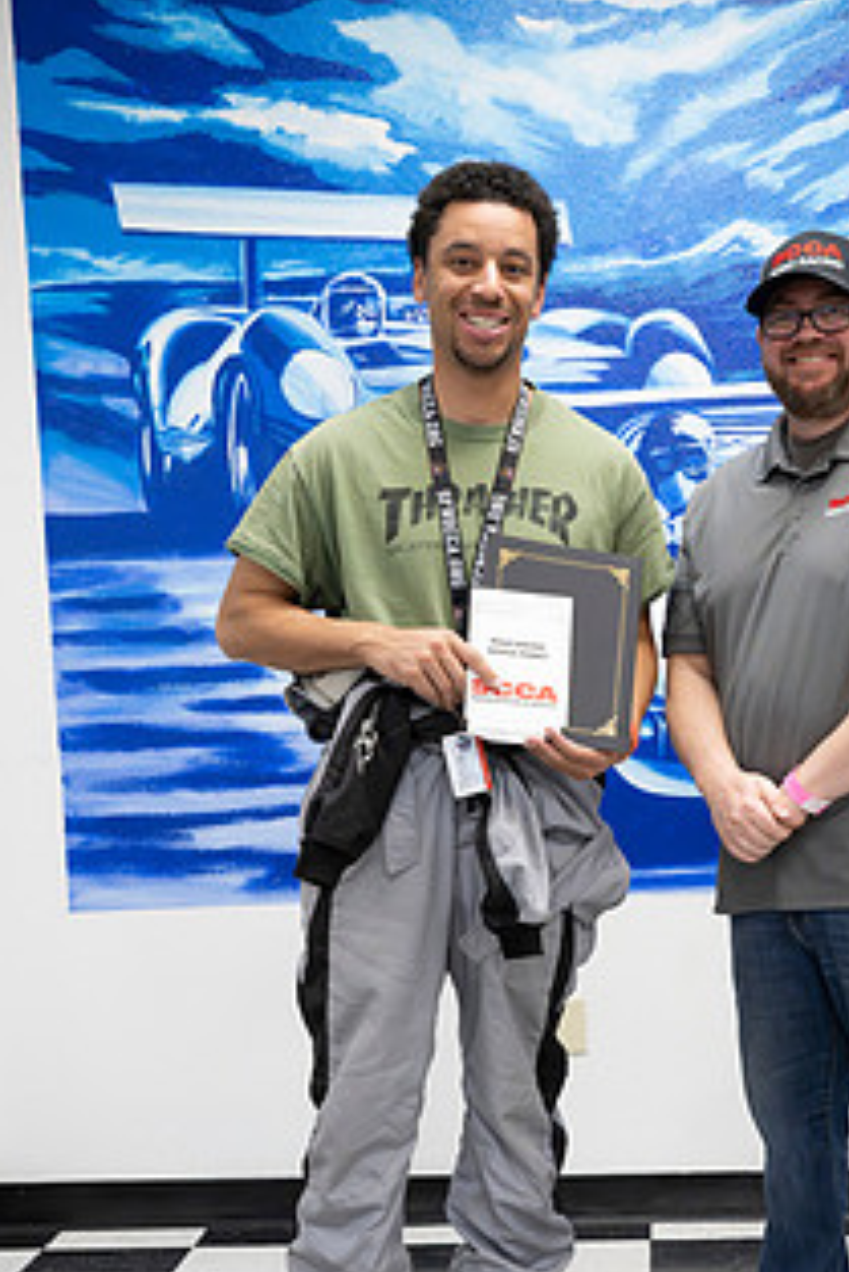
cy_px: 894
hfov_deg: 24.1
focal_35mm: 56
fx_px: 1979
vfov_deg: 35.1
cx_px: 569
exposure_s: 1/250
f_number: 7.1
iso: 11400
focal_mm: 39
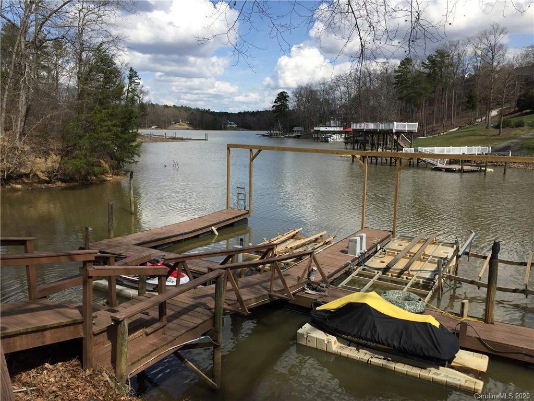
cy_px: 200
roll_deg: -2.2
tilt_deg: -10.4
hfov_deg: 61.7
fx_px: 447
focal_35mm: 29
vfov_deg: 48.2
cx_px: 267
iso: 32
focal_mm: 4.15
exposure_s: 1/2475
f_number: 2.2
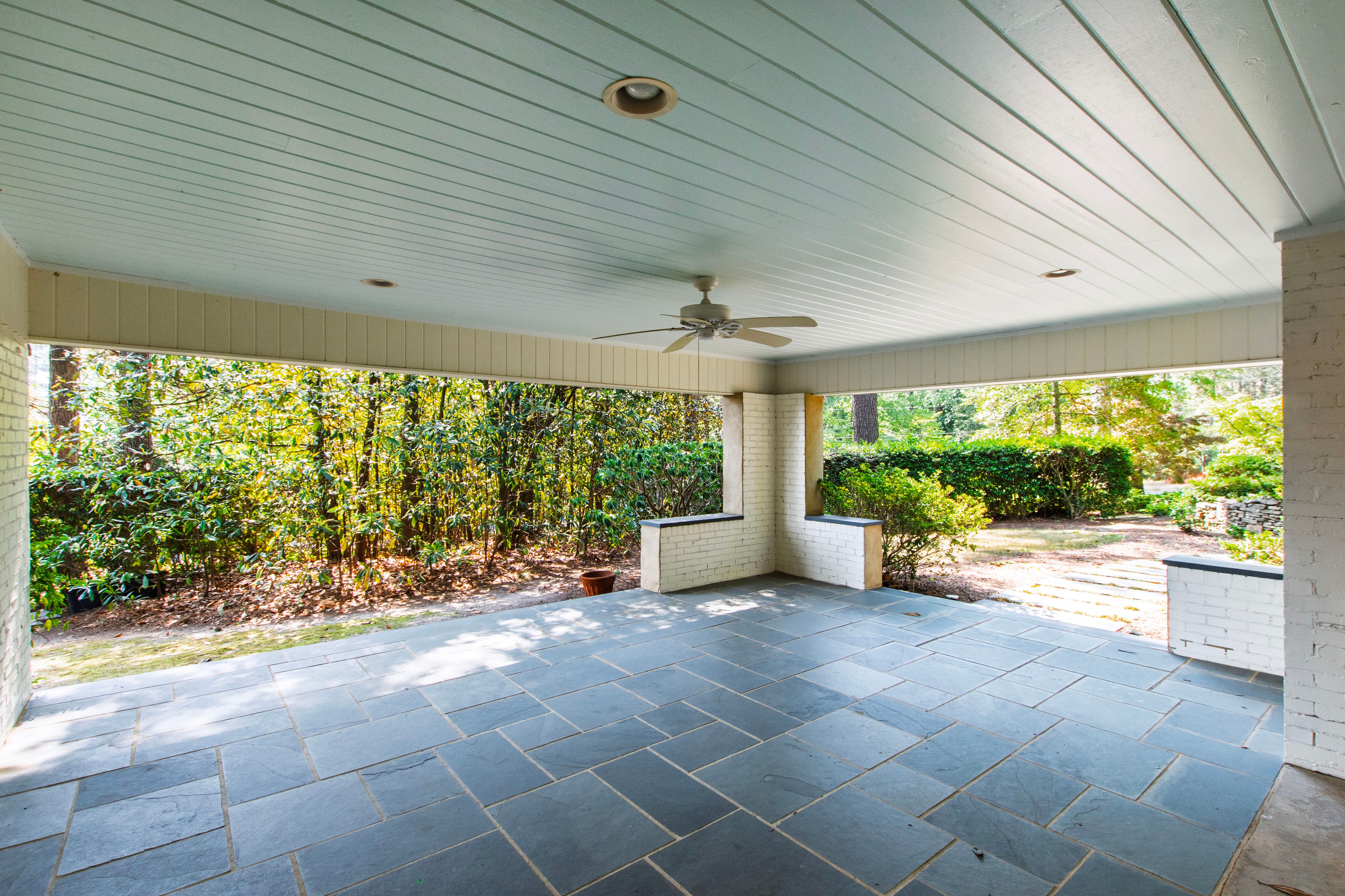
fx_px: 560
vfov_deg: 77.3
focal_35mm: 15
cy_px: 448
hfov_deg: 100.4
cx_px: 672
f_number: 8
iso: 500
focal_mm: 10
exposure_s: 1/60
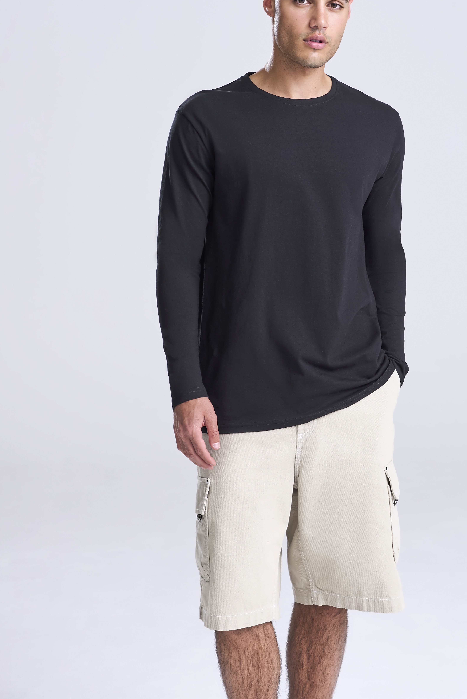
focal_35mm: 130
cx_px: 292
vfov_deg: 15.8
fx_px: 2527
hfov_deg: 10.6
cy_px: 288
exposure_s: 1/160
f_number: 10
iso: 400
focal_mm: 102
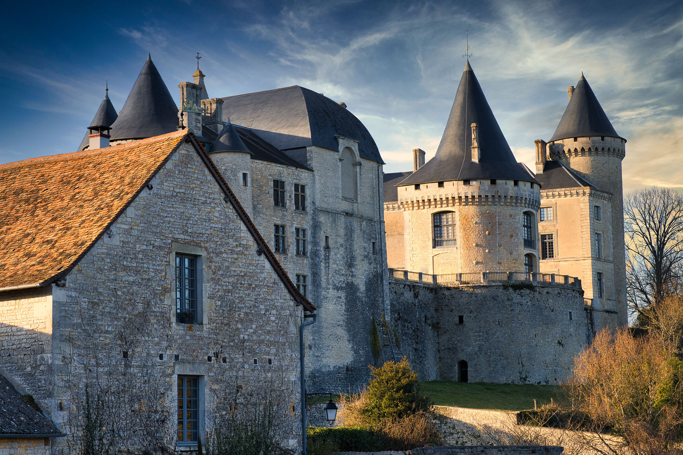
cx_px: 342
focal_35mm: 85
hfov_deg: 23.9
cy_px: 230
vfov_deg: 16.1
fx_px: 1612
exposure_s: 1/80
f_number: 8
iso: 100
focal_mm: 56
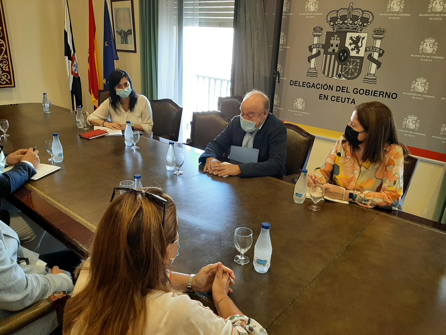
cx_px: 223
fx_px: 335
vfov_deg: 53.1
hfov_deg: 67.3
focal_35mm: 26
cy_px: 168
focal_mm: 3.93
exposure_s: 1/50
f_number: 1.7
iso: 64
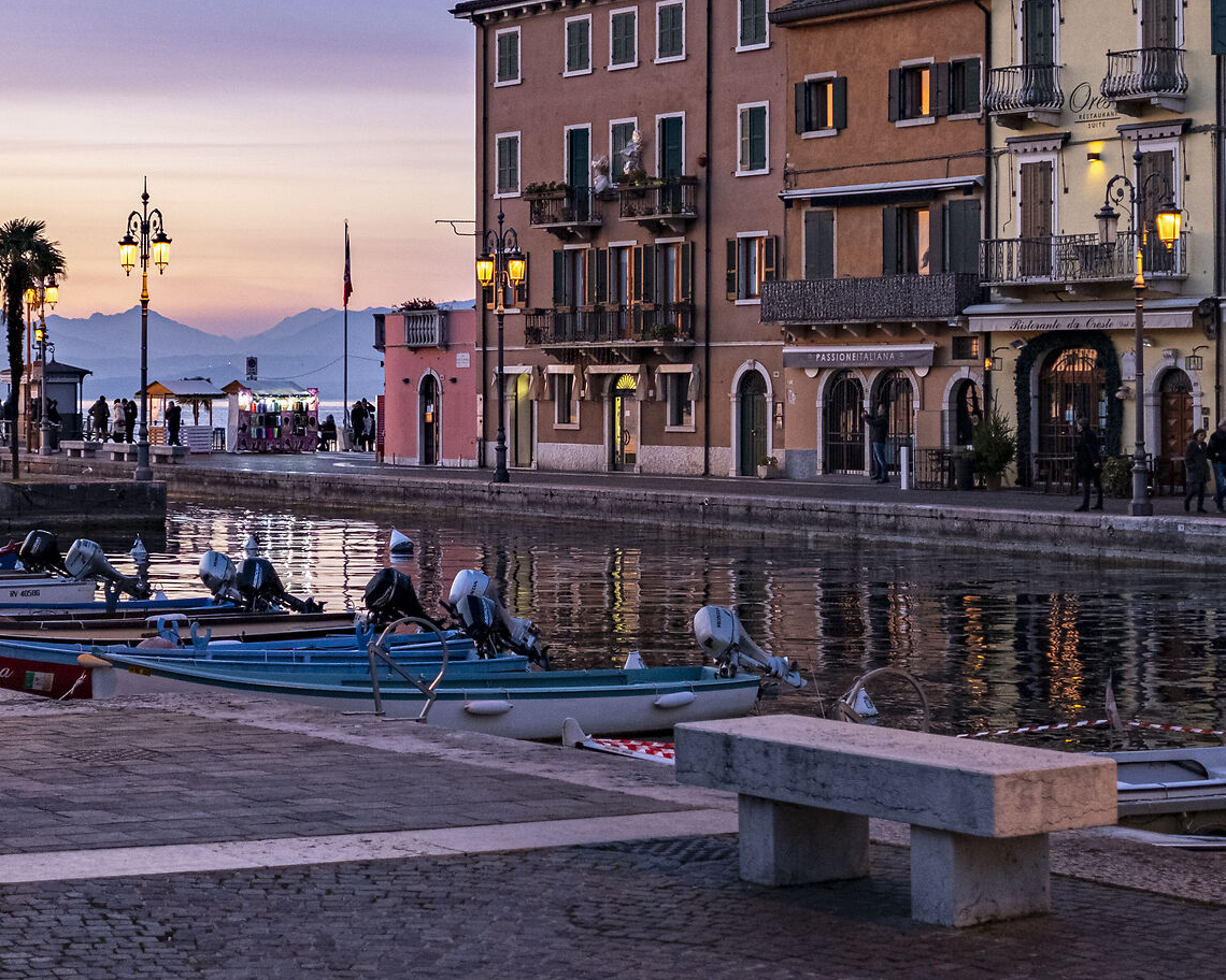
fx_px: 2939
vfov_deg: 18.9
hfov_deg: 23.5
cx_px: 472
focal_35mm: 81
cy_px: 375
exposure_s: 1/100
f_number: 2.8
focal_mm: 27
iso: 640
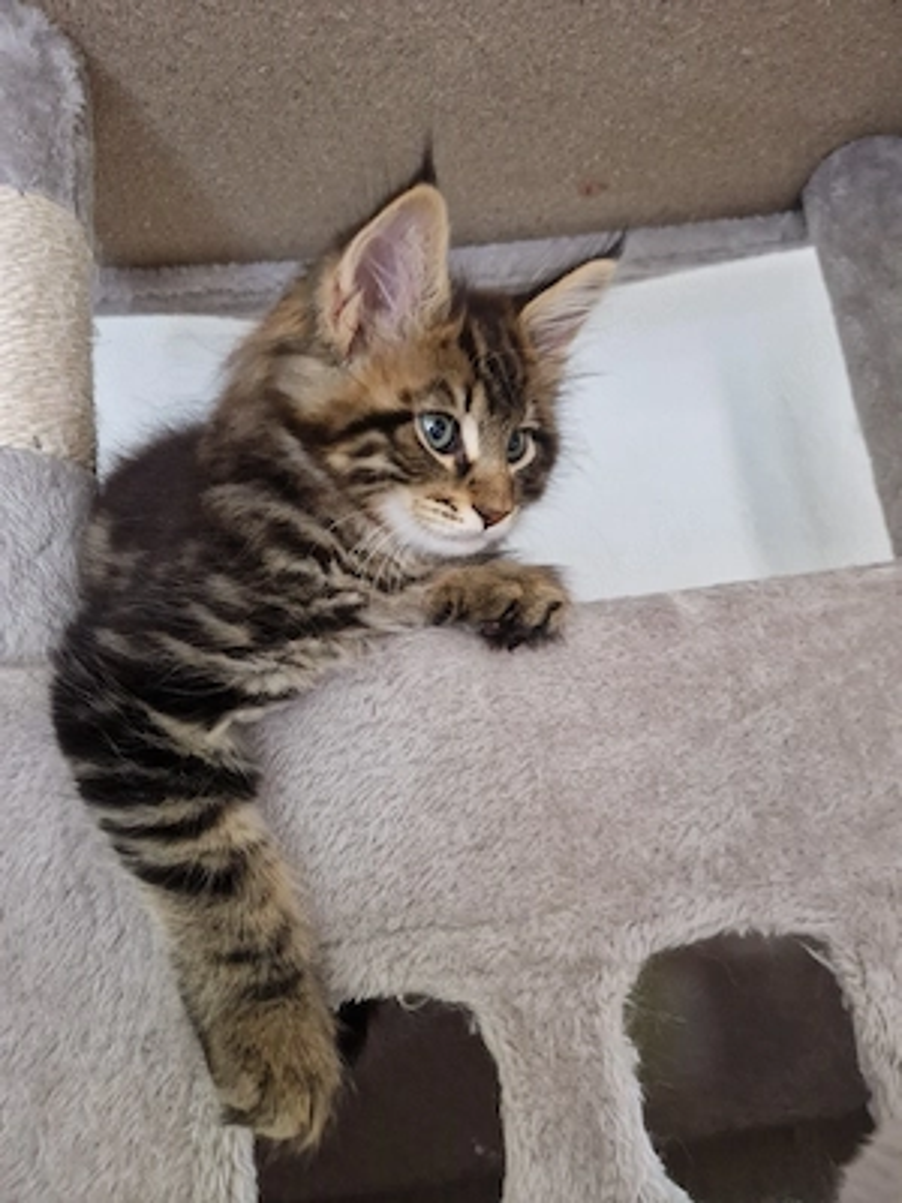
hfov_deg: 58.9
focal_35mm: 23
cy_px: 602
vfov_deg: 73.9
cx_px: 451
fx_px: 799
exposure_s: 1/25
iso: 640
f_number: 1.8
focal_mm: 5.4
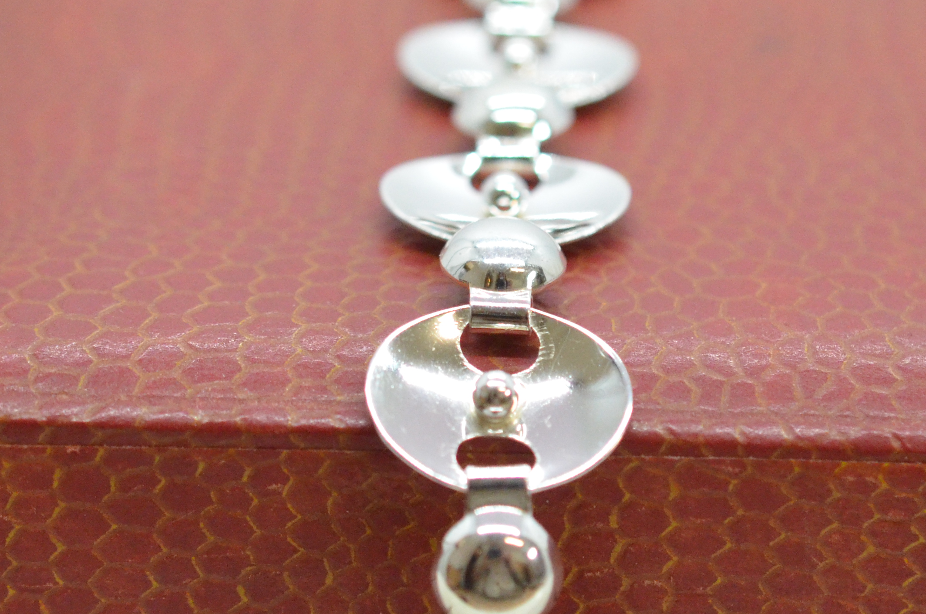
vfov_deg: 9.8
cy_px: 319
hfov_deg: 14.8
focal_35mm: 139
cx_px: 551
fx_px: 3568
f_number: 4
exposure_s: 1/1600
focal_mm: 40
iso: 2500
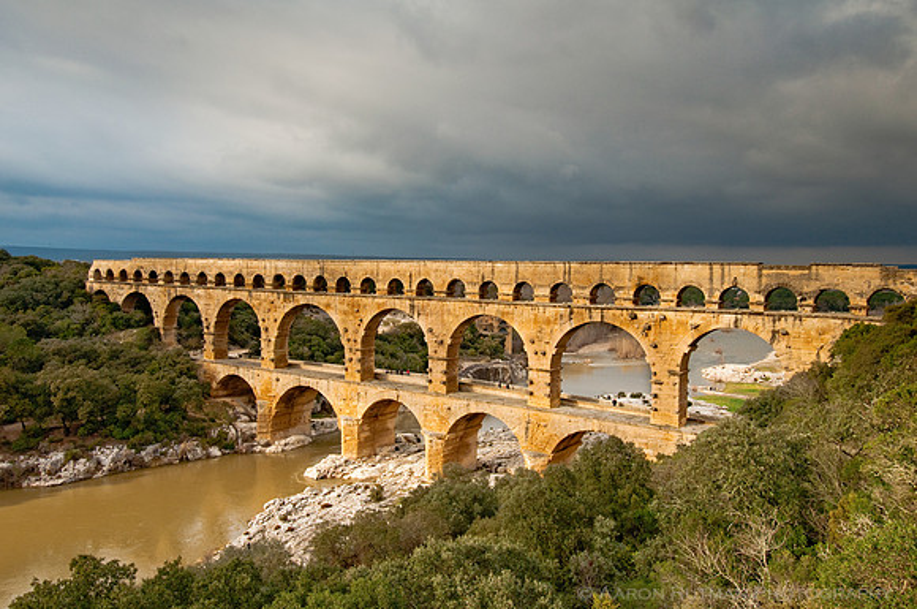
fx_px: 687
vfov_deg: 47.8
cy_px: 304
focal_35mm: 27
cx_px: 458
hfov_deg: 67.5
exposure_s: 1/250
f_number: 8
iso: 200
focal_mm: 18
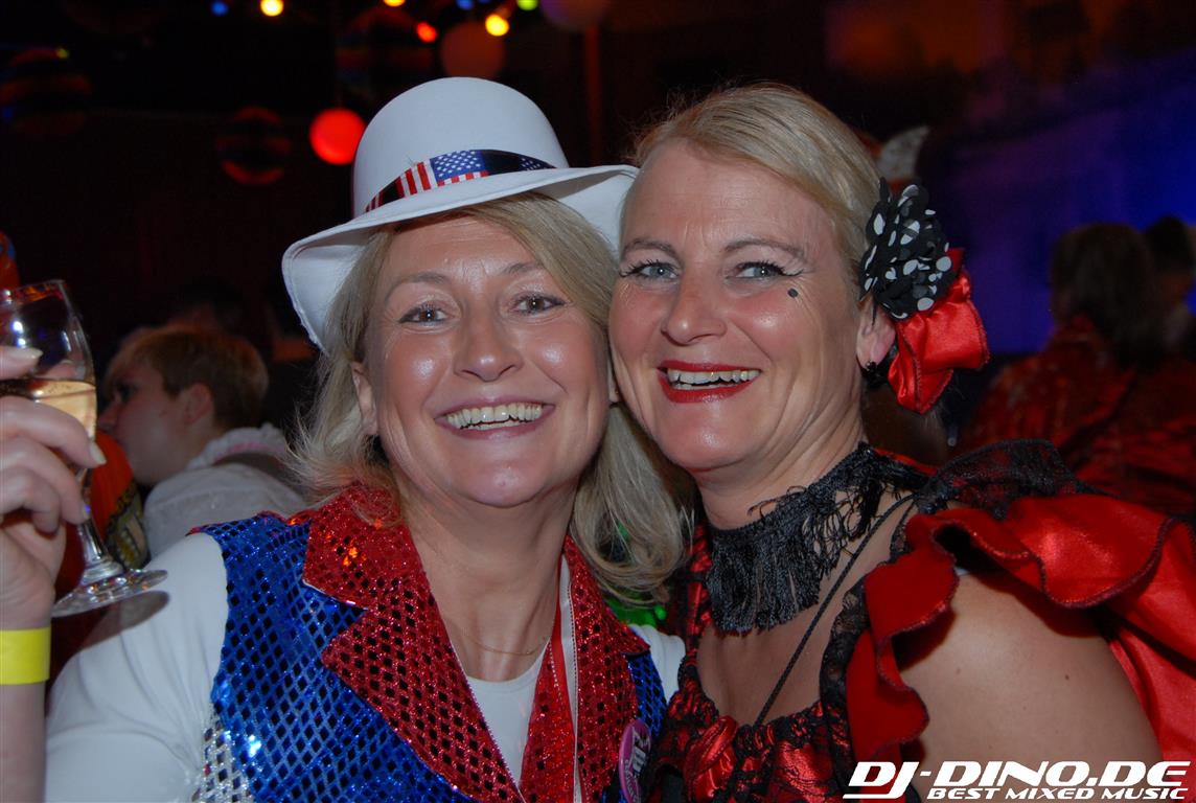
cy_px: 402
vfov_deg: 26.6
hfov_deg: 38.8
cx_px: 598
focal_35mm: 51
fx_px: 1698
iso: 400
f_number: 5.6
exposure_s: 1/8
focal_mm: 34
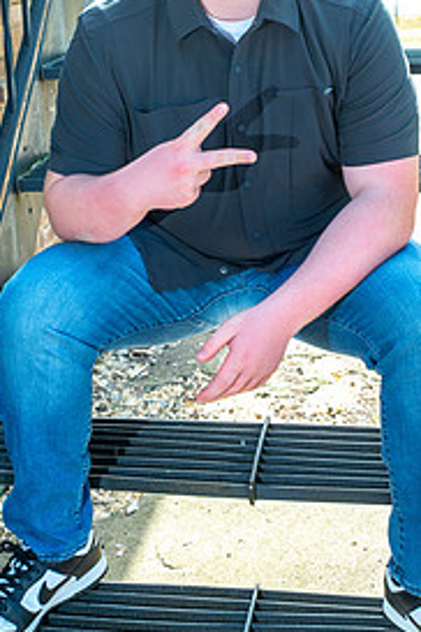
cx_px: 222
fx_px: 1158
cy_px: 192
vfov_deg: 30.2
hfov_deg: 20.6
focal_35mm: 66
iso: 320
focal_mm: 40
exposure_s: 1/200
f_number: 7.1
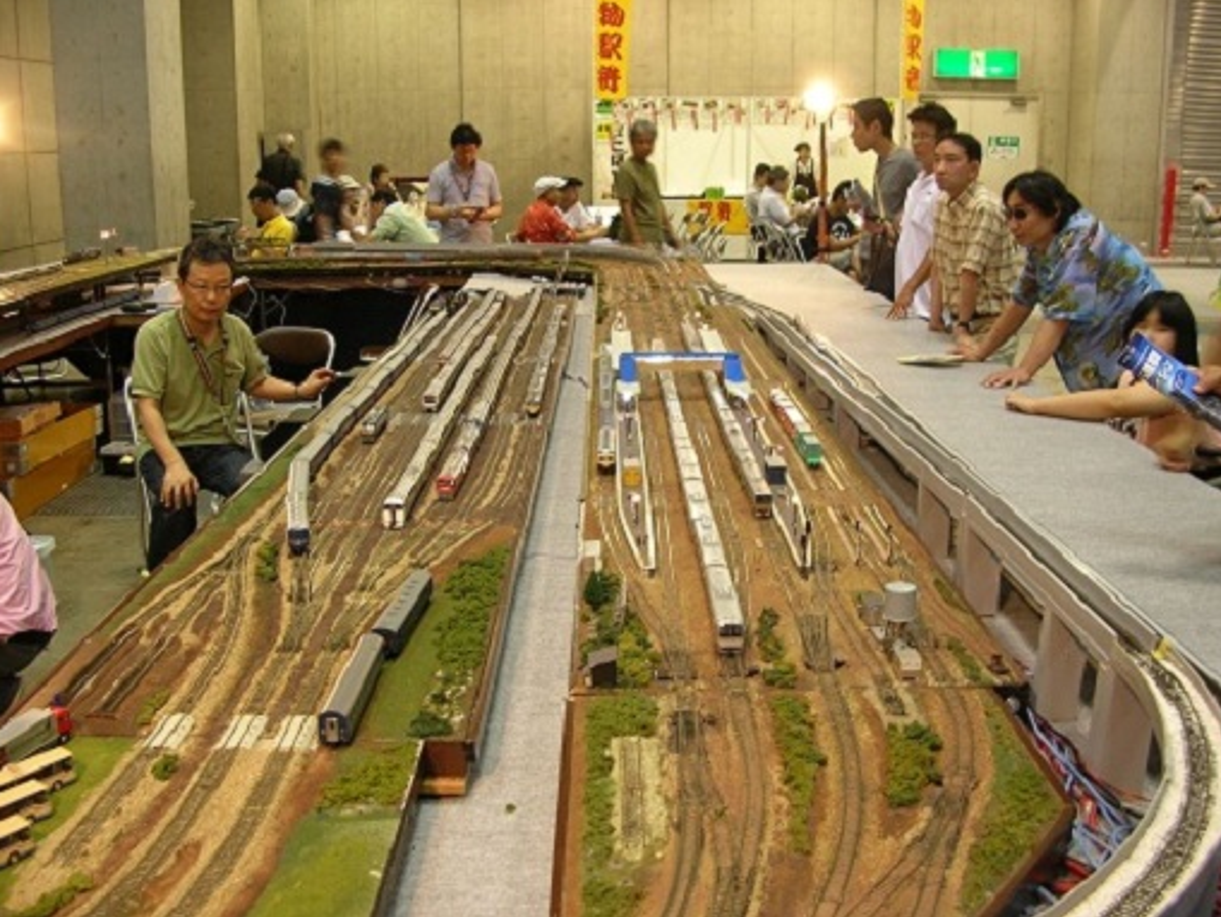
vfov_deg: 39.7
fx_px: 1270
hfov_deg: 51.3
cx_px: 607
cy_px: 448
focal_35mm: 36
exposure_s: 1/12.4
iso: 50
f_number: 2.8
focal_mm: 5.8
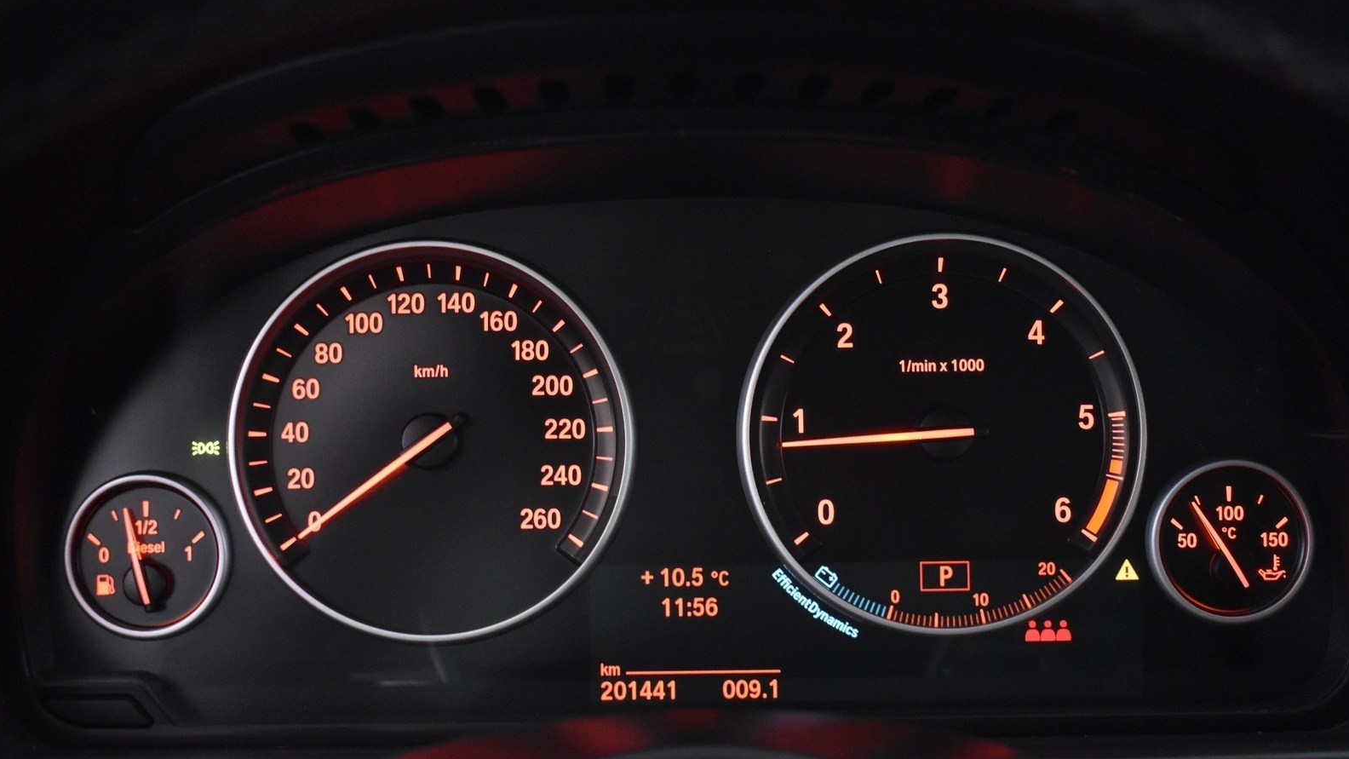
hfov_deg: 45.5
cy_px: 388
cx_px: 672
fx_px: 1610
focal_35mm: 45
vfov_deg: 26.5
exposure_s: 1/30
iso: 3200
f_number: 4.2
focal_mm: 28
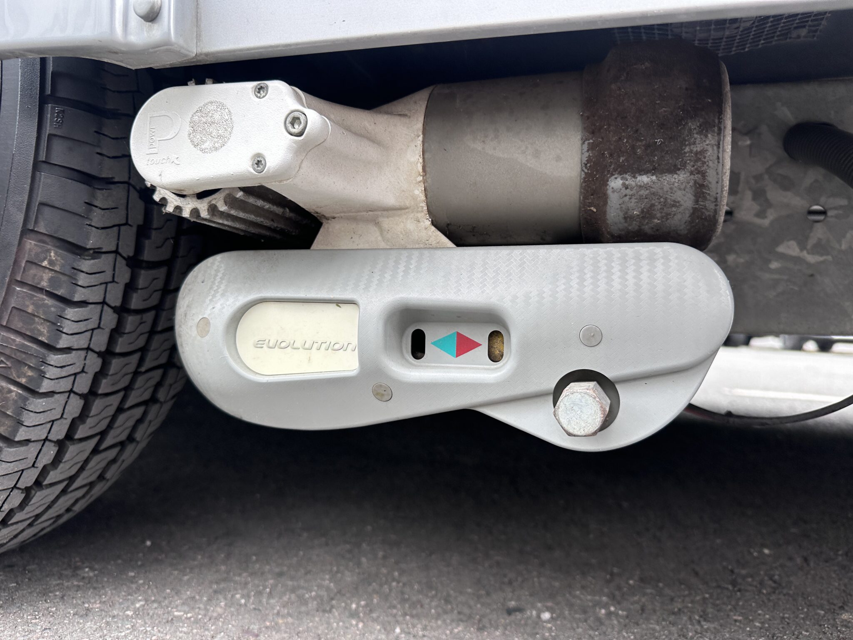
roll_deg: -2.3
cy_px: 320
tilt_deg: -0.7
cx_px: 426
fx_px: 591
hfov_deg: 71.6
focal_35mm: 24
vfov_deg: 56.8
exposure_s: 1/125
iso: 125
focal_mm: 6.86
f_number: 1.78
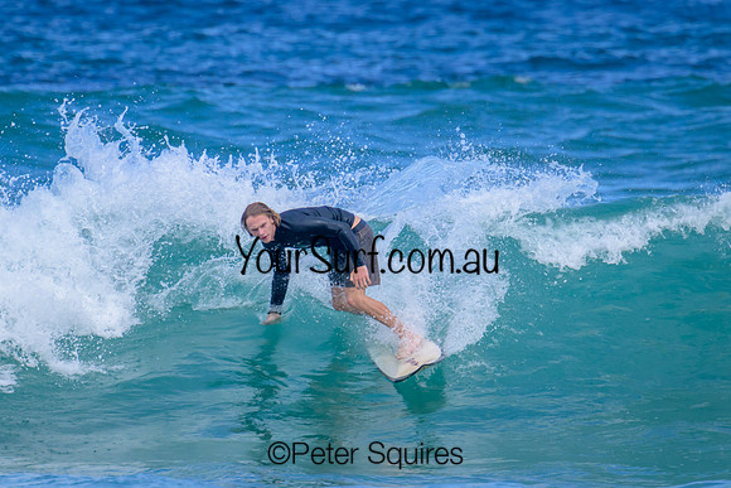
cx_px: 444
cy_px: 270
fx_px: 22097
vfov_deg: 1.3
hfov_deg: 1.9
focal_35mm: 1088
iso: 1400
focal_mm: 800
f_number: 11
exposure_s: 1/2000
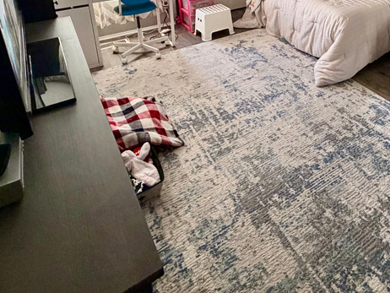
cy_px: 6
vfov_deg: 40.4
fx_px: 349
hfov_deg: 55.6
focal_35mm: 31
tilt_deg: -19.7
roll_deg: -1.1
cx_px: 291
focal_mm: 2.22
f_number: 2.2
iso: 250
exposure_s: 1/60
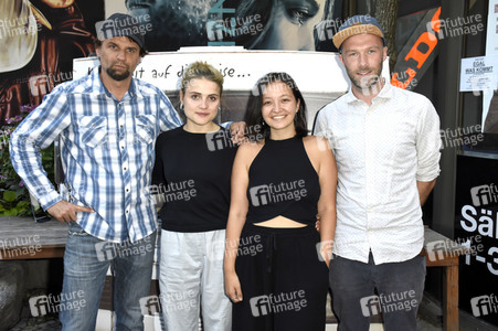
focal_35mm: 39
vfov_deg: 34.2
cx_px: 249
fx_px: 539
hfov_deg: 49.6
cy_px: 166
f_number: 6.3
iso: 800
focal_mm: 26
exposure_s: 1/160
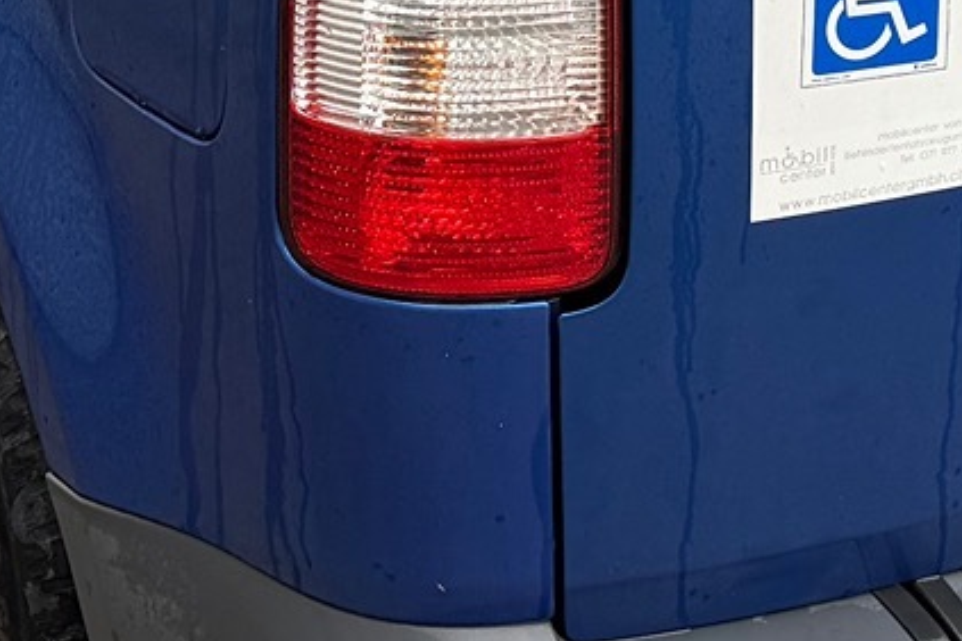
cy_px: -414
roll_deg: -1.2
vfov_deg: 10.9
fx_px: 3180
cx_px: 821
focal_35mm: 119
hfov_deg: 17.0
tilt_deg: -16.3
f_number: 1.78
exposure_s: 1/266
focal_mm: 6.76
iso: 100
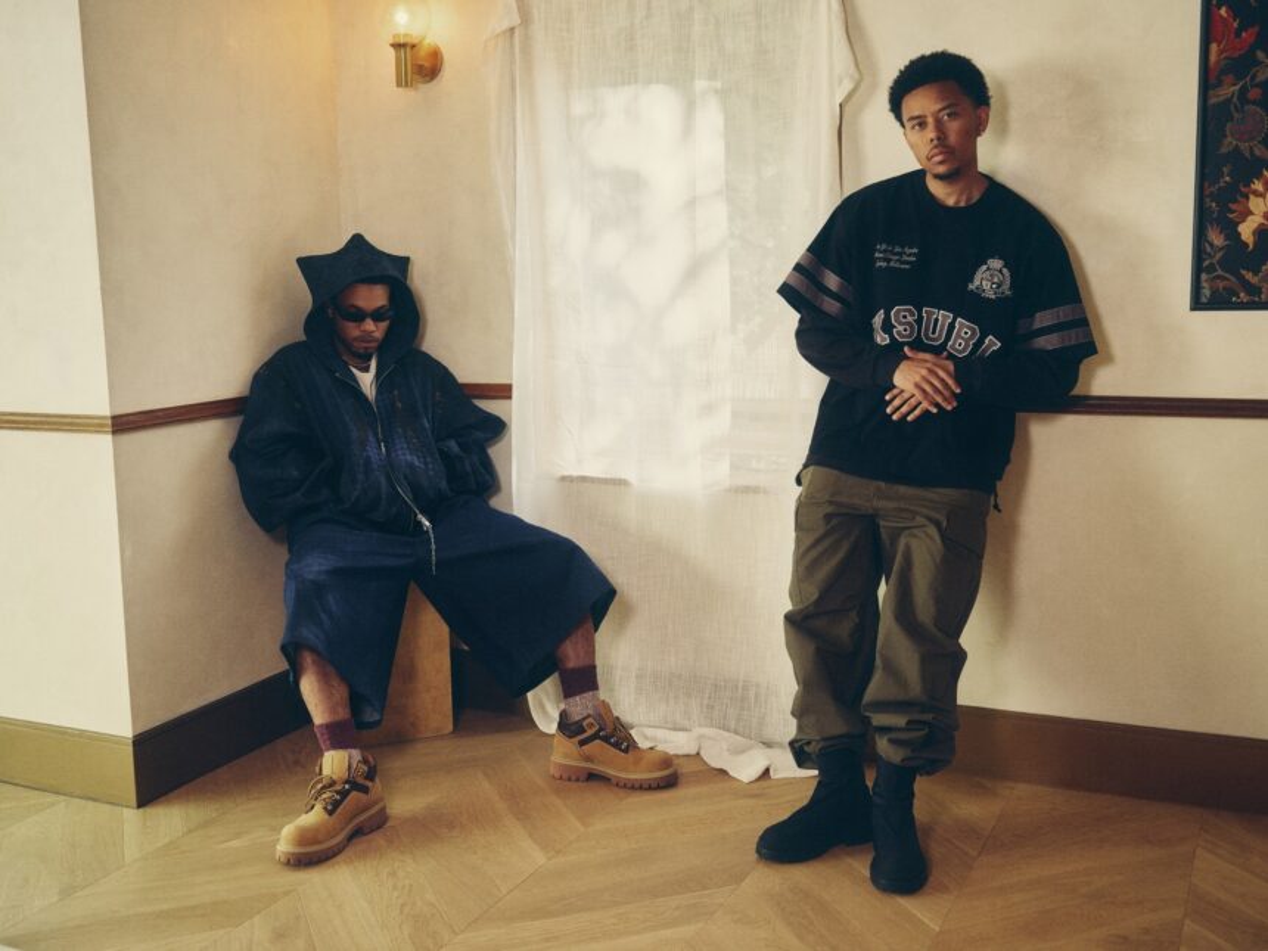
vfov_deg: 36.8
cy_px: 476
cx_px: 634
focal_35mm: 39
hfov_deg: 47.9
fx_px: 1429
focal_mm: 49.1
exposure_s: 1/30
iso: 1000
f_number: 5.6
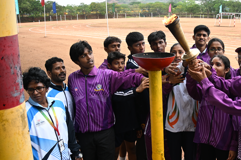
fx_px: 531
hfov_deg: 25.4
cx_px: 169
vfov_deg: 17.2
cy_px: 104
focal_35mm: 79
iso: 100
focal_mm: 30.5
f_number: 5
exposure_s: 1/100
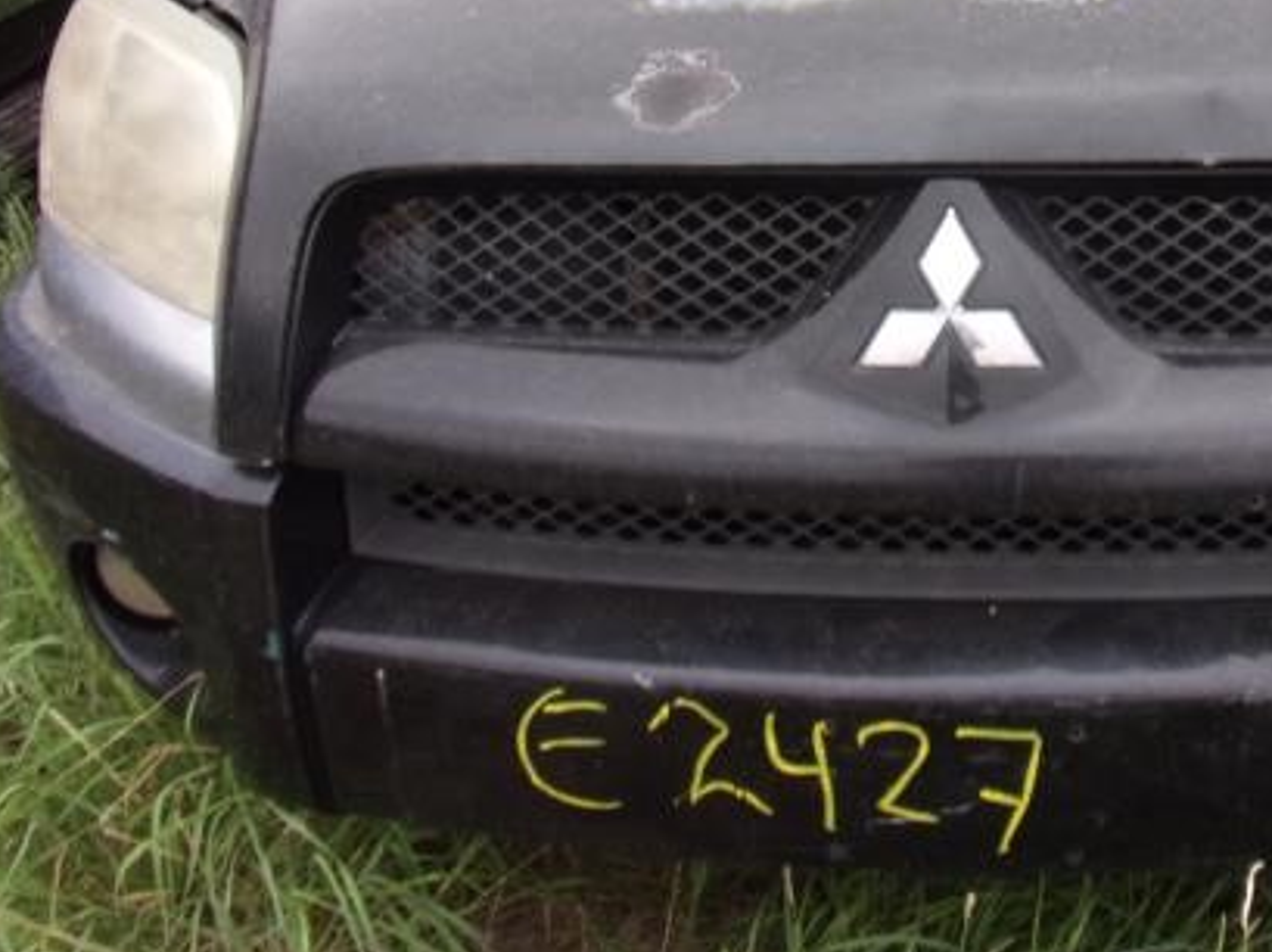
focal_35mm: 47
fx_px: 1726
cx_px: 1029
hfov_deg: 38.8
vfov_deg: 29.9
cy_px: 159
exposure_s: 1/50
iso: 80
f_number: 3.3
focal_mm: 4.3
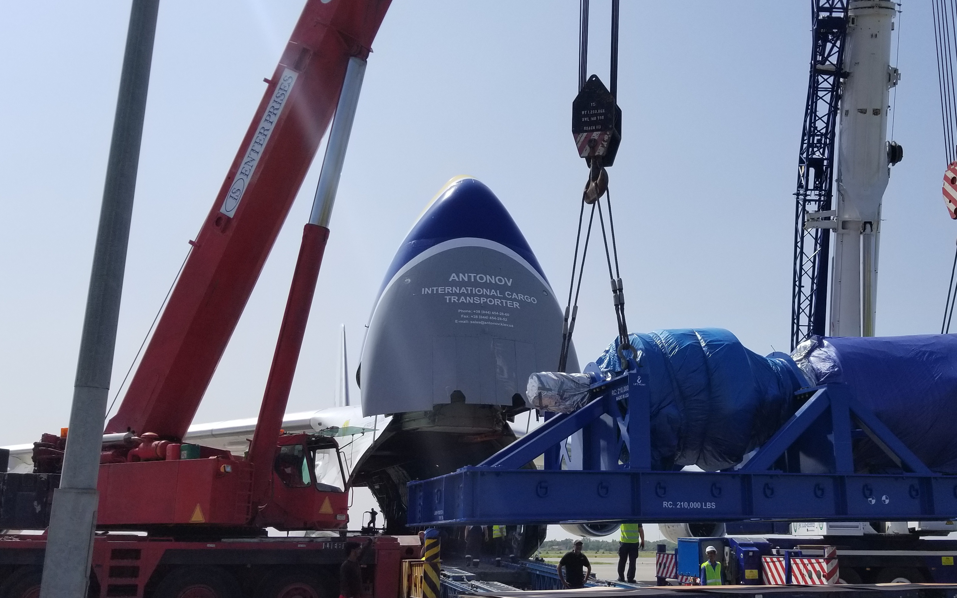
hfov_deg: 51.8
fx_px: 965
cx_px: 638
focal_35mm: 37
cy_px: 357
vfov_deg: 34.3
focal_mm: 4.25
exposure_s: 1/4288
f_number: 1.7
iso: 50
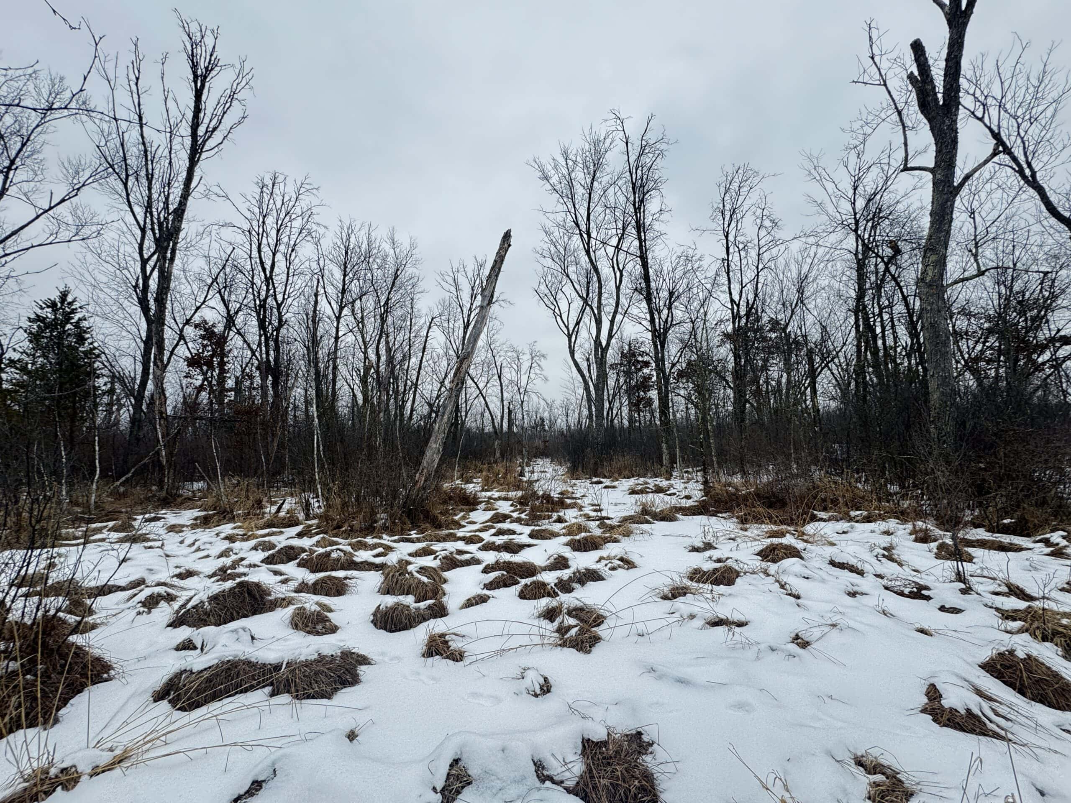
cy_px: 402
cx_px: 536
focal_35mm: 14
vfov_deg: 85.7
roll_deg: +1.4
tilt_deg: +7.5
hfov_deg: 102.1
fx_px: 433
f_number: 2.2
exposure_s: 1/111
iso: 40
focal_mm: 2.22
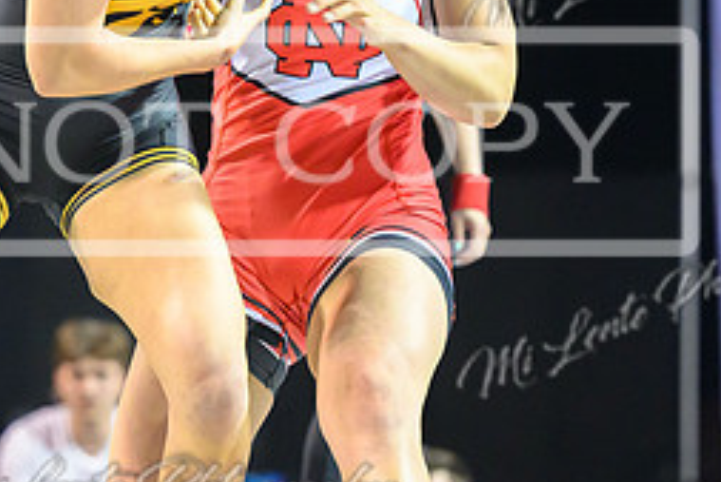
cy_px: 123
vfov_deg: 3.8
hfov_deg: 5.7
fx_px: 7234
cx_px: 218
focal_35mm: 361
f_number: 2.8
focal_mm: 125
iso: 5000
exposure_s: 1/800
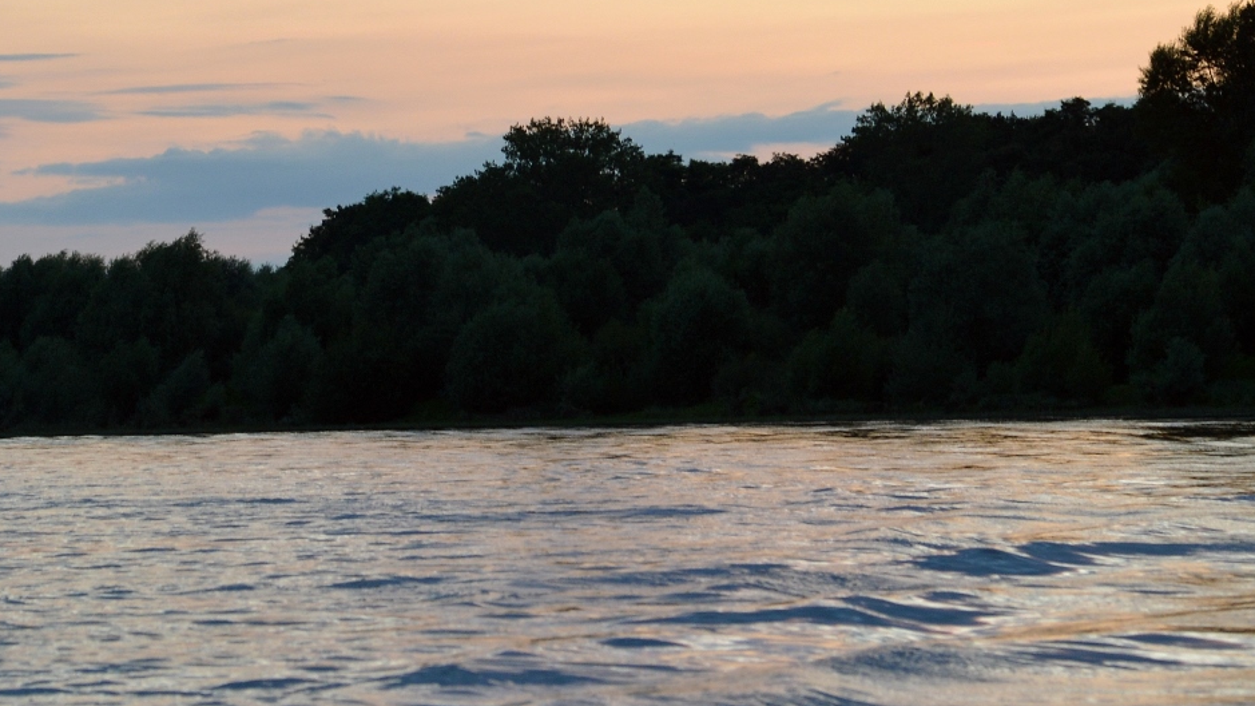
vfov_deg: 5.7
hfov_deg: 10.1
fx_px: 7121
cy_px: 239
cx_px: 523
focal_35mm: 214
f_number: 5
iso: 400
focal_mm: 80
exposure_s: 1/100
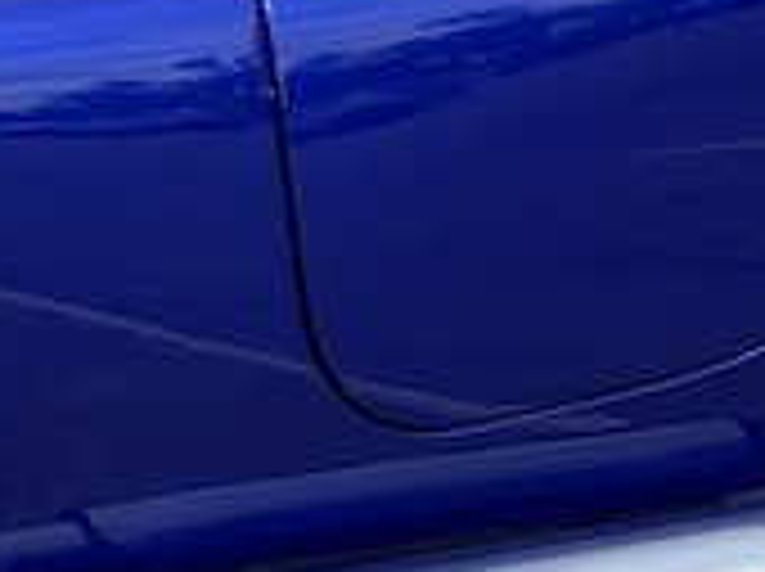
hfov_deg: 12.3
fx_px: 3465
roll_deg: +1.9
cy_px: 77
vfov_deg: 9.4
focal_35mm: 157
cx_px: -126
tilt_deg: -14.0
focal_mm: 4.25
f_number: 1.8
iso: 25
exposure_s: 1/954
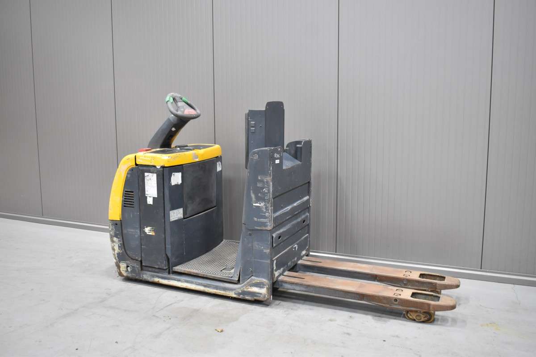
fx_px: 491
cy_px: 178
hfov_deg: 57.2
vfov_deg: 40.0
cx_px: 268
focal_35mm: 33
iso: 1600
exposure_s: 1/50
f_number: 4
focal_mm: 22
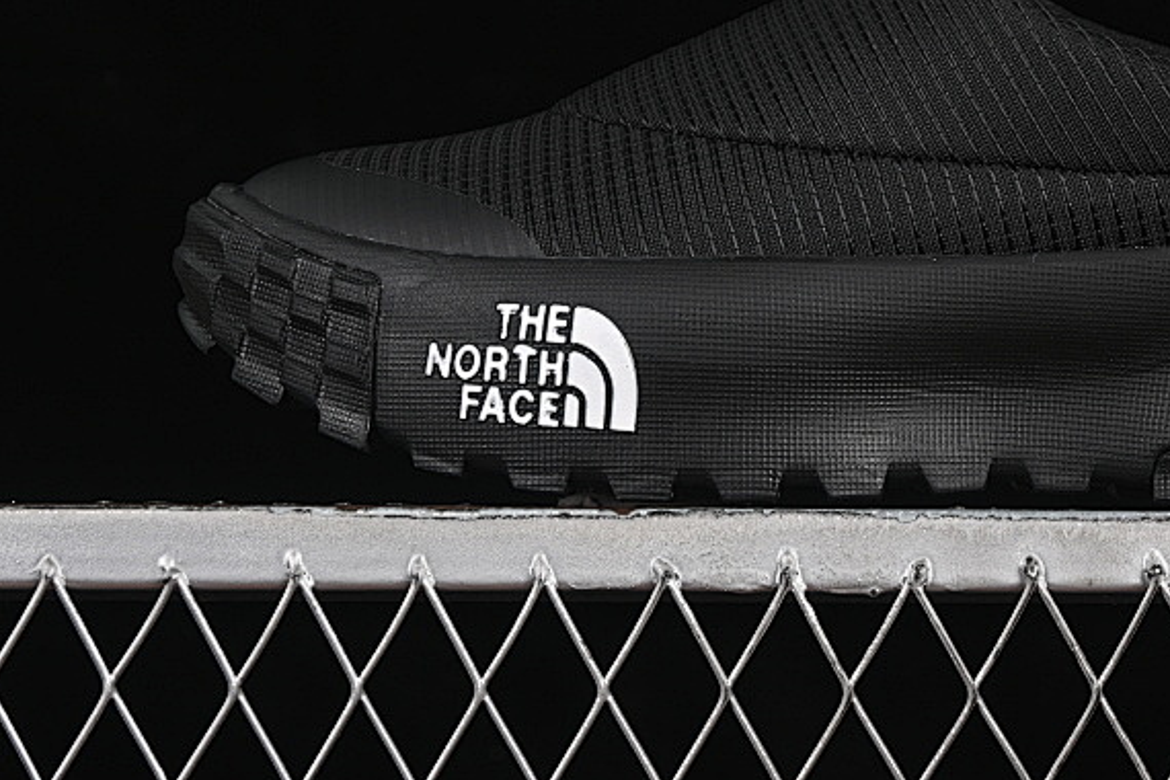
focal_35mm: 142
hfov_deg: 14.4
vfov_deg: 9.6
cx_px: 911
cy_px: 49
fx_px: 4615
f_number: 6.3
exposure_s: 1/50
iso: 160
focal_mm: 50
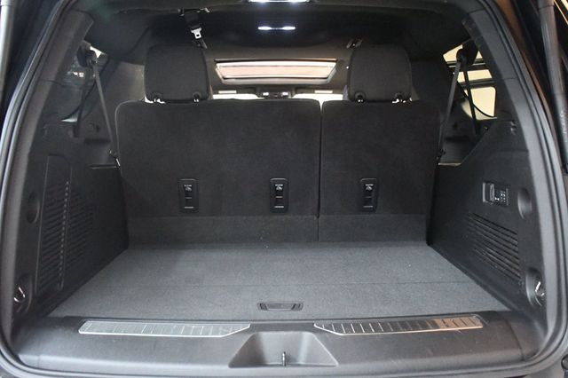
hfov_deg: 55.8
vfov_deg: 38.8
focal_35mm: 34
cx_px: 284
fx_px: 536
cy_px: 189
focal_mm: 23
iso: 11400
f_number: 3.8
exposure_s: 1/60
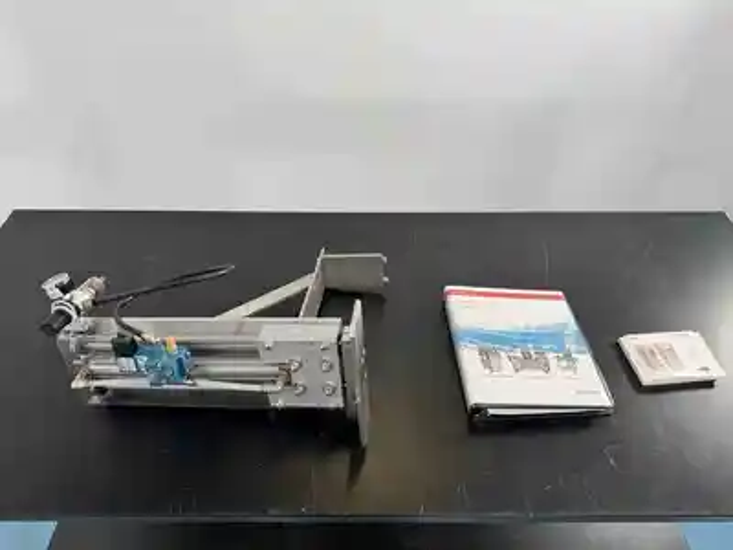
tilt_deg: -46.4
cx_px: 366
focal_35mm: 24
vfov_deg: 56.8
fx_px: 508
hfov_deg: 71.6
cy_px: 275
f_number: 1.78
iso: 125
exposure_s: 1/121
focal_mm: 6.86
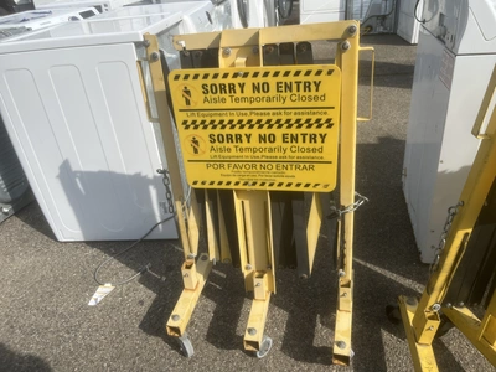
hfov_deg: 67.3
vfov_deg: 53.1
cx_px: 248
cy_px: 186
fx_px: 373
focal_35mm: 26
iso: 50
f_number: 1.6
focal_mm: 5.1
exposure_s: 1/4149
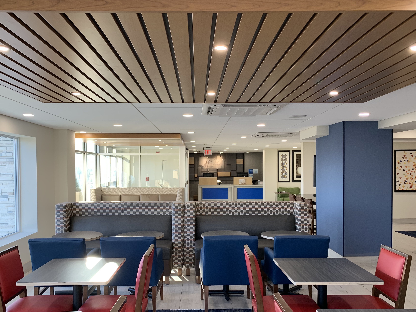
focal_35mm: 31
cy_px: 179
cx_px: 202
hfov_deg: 58.3
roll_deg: +0.3
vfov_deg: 45.3
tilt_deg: -0.9
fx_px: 373
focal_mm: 4.25
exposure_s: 1/120
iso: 64
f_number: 1.8
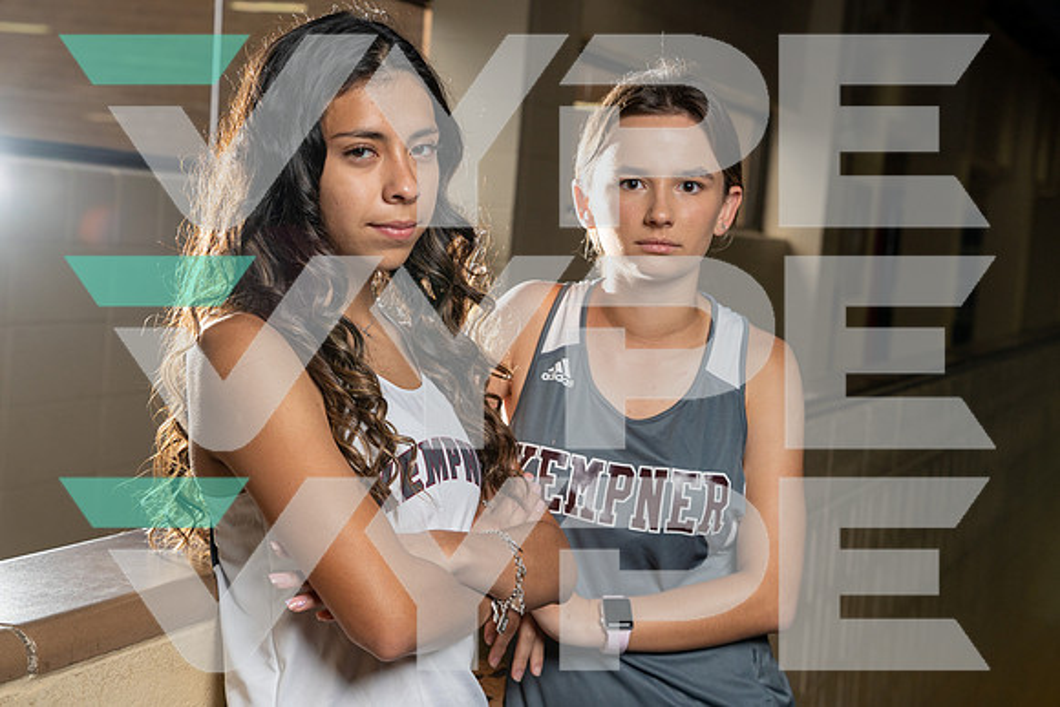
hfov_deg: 32.4
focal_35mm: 62
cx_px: 530
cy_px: 354
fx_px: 1826
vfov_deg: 21.9
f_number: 6.3
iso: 400
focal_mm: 62
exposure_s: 1/250
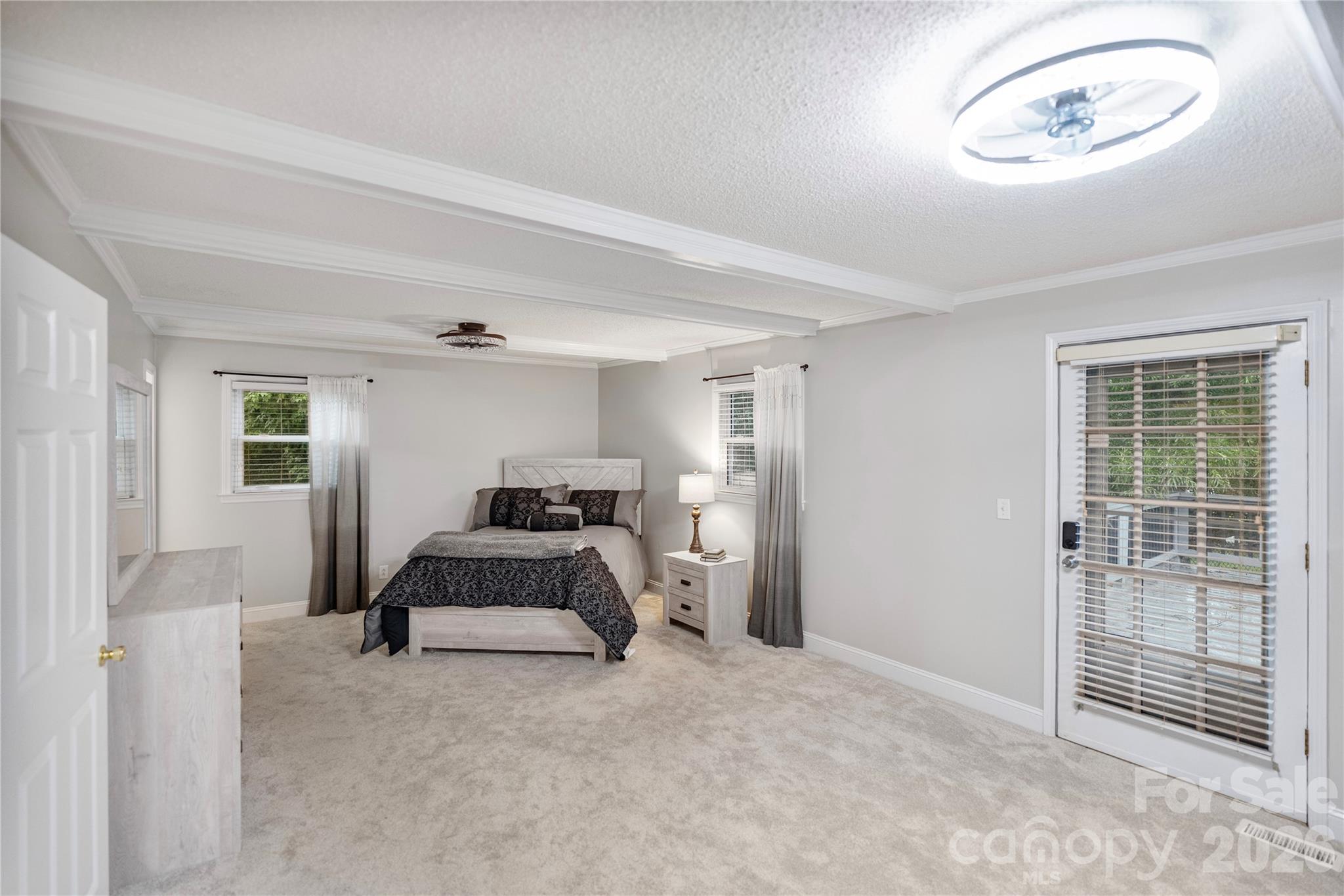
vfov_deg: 73.7
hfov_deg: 96.7
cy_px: 448
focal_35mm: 16
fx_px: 597
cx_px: 672
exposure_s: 1/30
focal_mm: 16
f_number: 1.8
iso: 1250
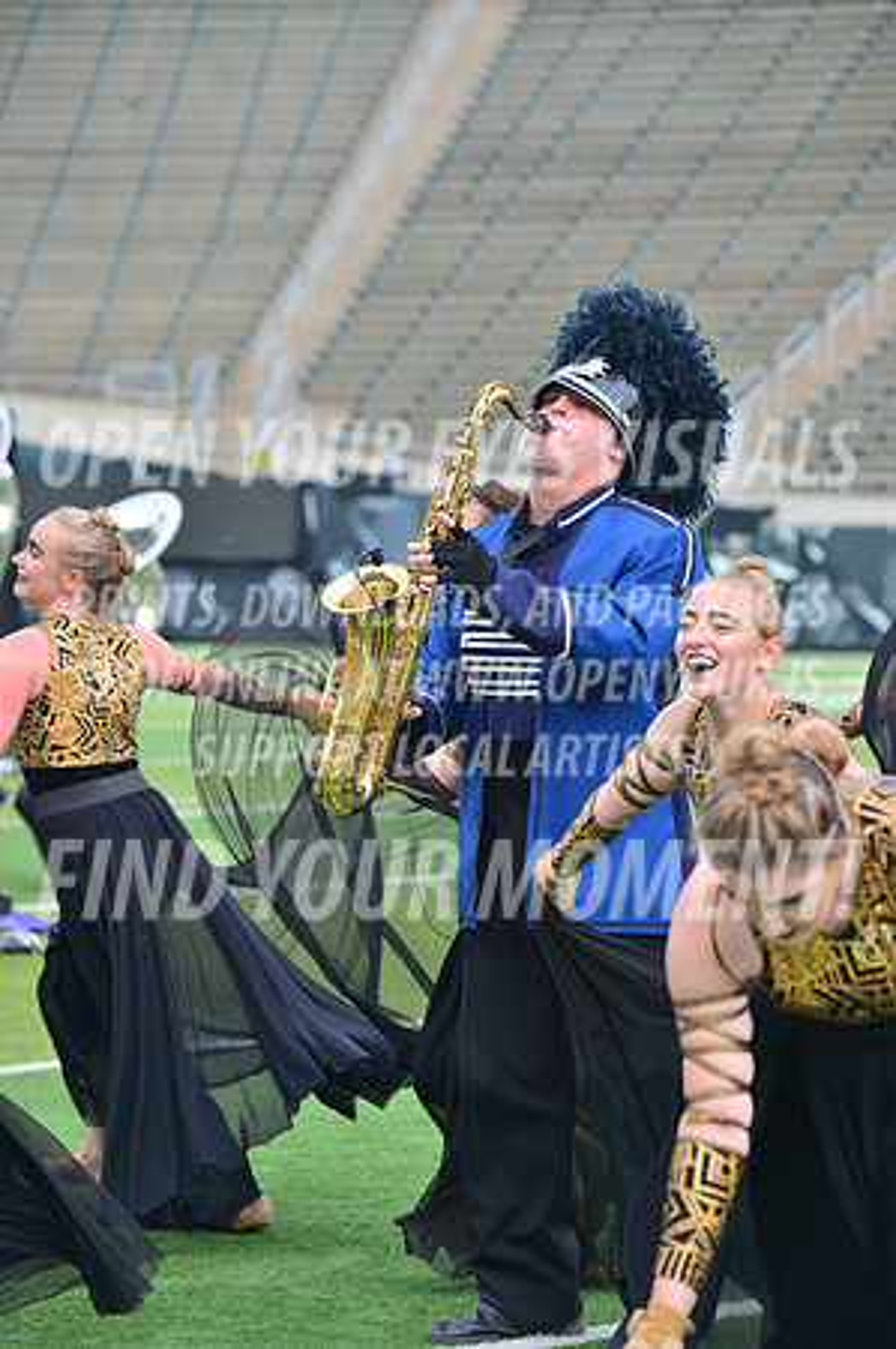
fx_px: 5800
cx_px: 448
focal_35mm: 155
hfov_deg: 8.8
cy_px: 674
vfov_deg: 13.3
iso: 200
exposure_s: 1/500
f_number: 5.6
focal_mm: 155
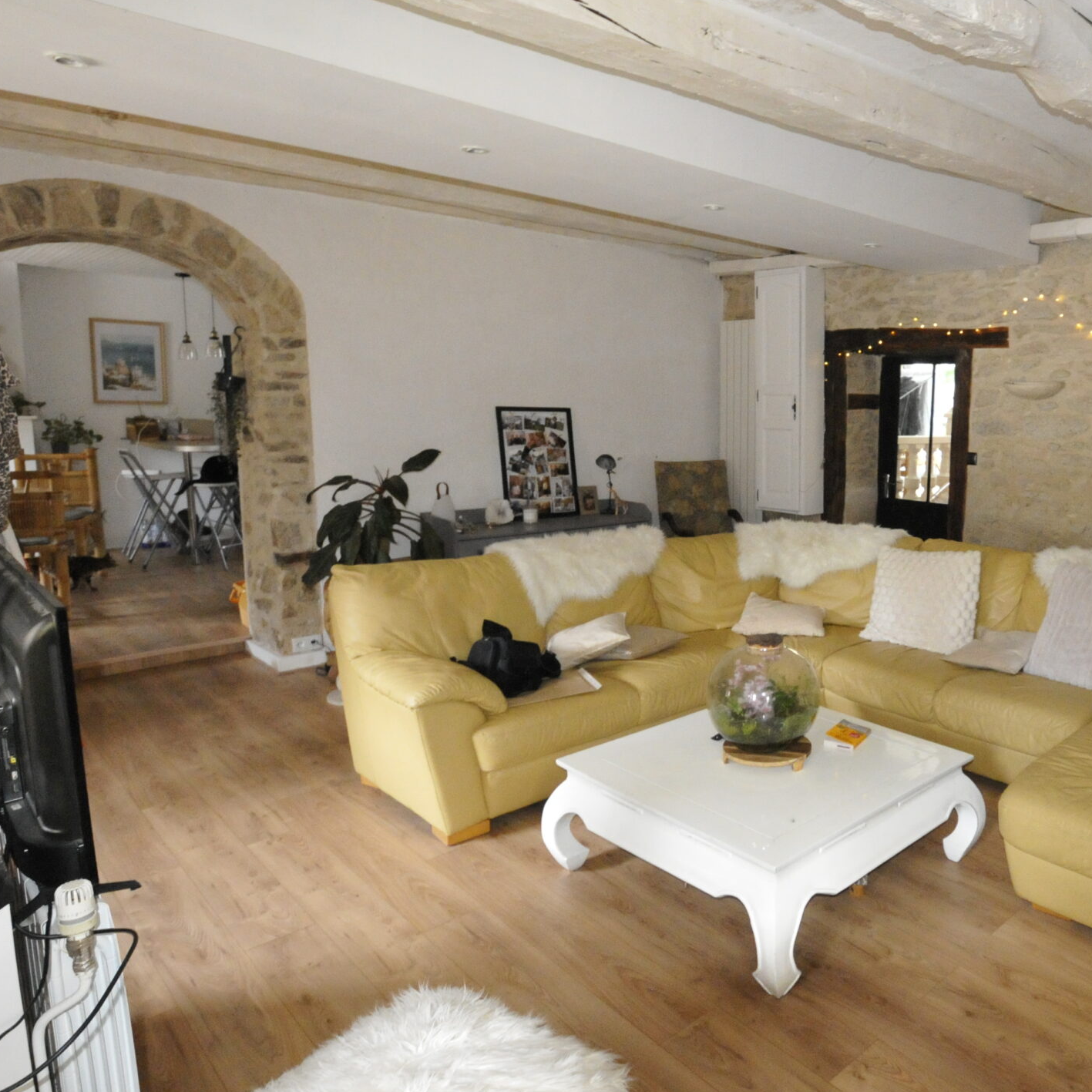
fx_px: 821
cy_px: 536
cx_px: 829
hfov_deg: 63.0
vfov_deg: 67.3
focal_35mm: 23
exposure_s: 1/60
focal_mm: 10
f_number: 6.3
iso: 3200
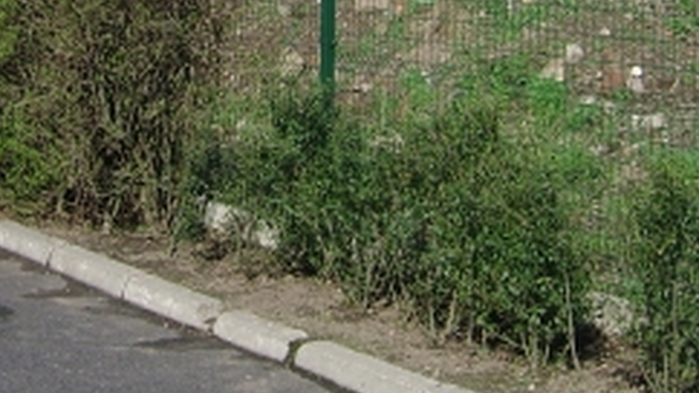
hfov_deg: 23.5
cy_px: -104
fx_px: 1668
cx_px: 214
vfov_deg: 13.0
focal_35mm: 90
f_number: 5.8
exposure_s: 1/297
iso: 50
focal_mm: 5.95
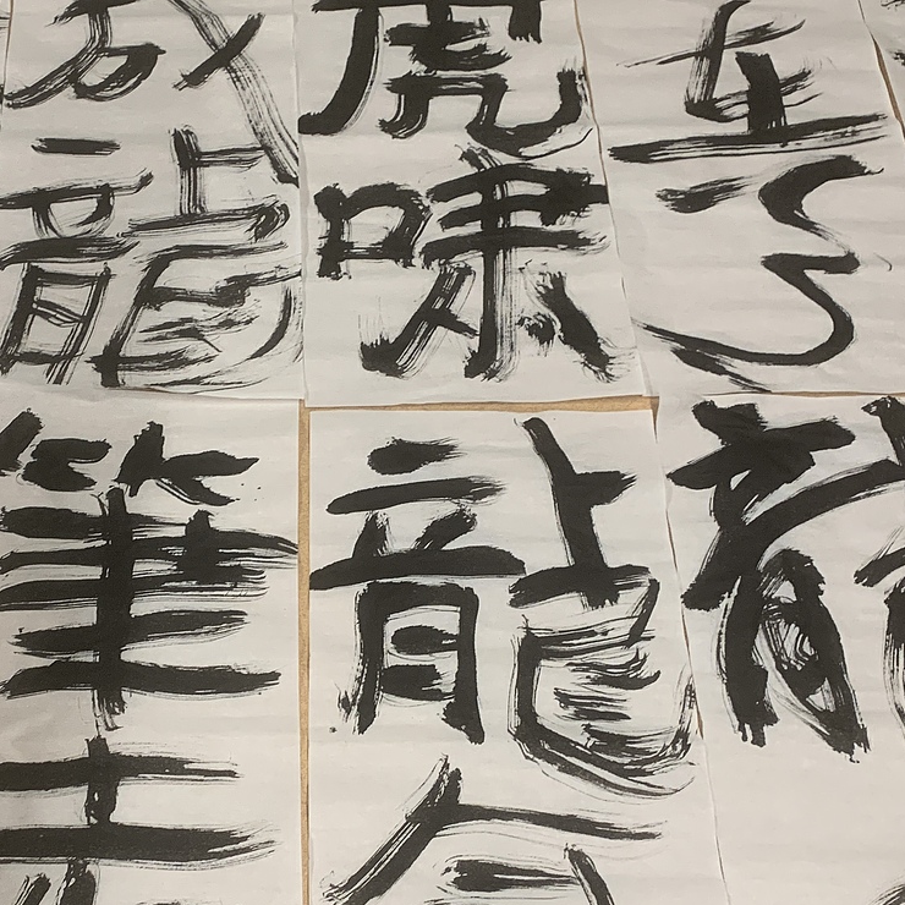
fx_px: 1568
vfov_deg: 32.1
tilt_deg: -56.4
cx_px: 286
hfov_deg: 31.9
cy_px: 535
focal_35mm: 53
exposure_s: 1/50
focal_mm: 4.25
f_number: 1.8
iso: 125
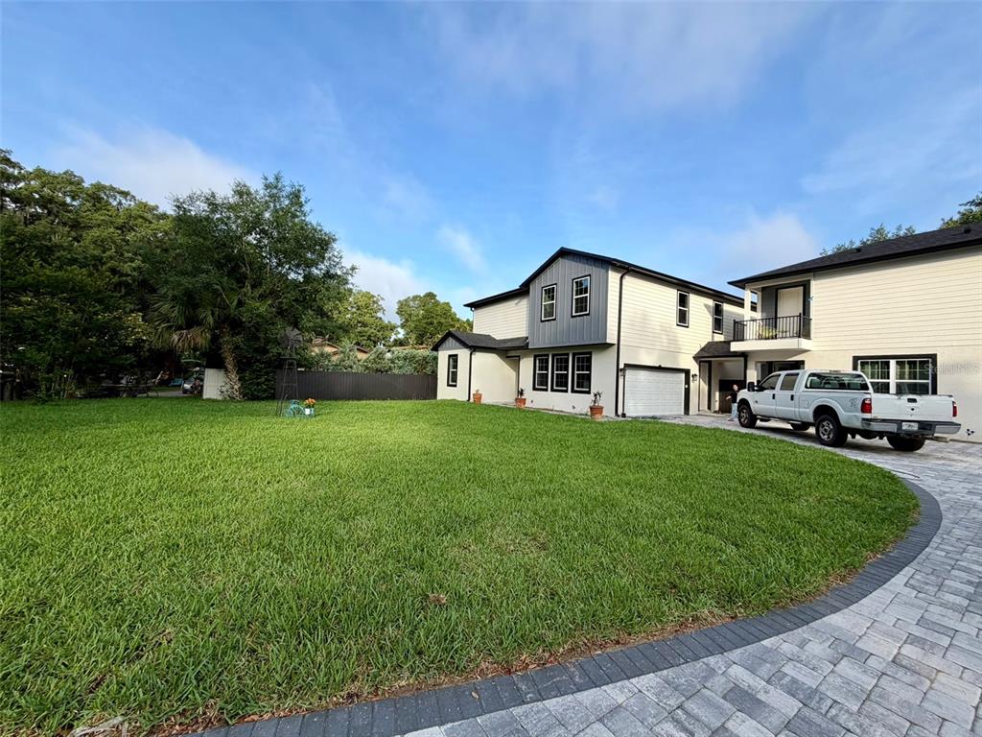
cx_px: 491
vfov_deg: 85.7
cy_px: 368
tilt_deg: +1.0
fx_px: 397
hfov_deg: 102.1
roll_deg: -3.2
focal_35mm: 14
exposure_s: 1/694
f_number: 2.2
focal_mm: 2.22
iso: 40
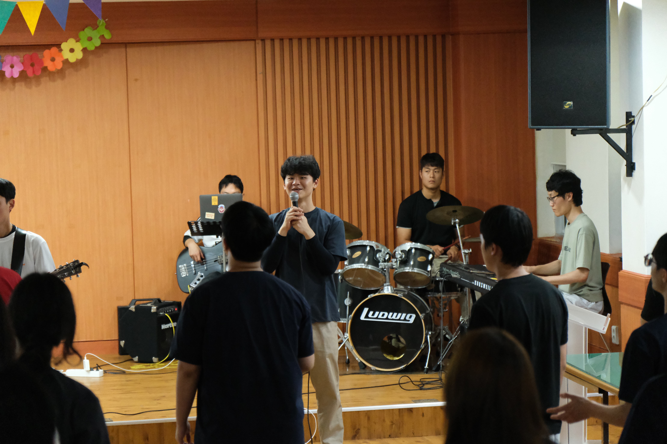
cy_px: 222
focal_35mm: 105
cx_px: 334
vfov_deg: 13.0
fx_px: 1945
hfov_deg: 19.5
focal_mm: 70
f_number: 2.8
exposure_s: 1/180
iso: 8000
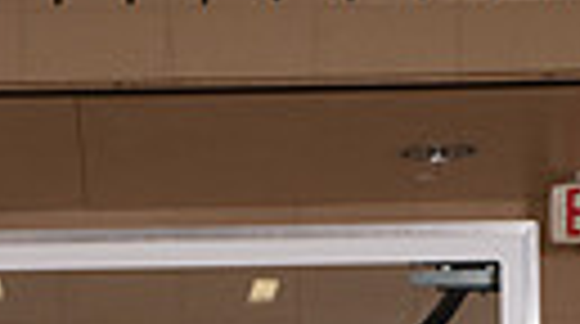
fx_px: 2471
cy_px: 882
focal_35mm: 161
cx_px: 171
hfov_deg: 13.4
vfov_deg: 6.9
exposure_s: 1/320
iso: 320
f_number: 7.1
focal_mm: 44
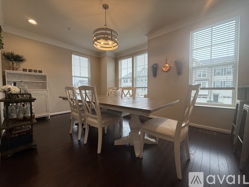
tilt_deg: -2.4
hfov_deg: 102.1
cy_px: 94
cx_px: 124
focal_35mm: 14
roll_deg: +0.2
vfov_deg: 85.7
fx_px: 101
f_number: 2.2
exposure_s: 1/120
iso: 125
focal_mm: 2.22
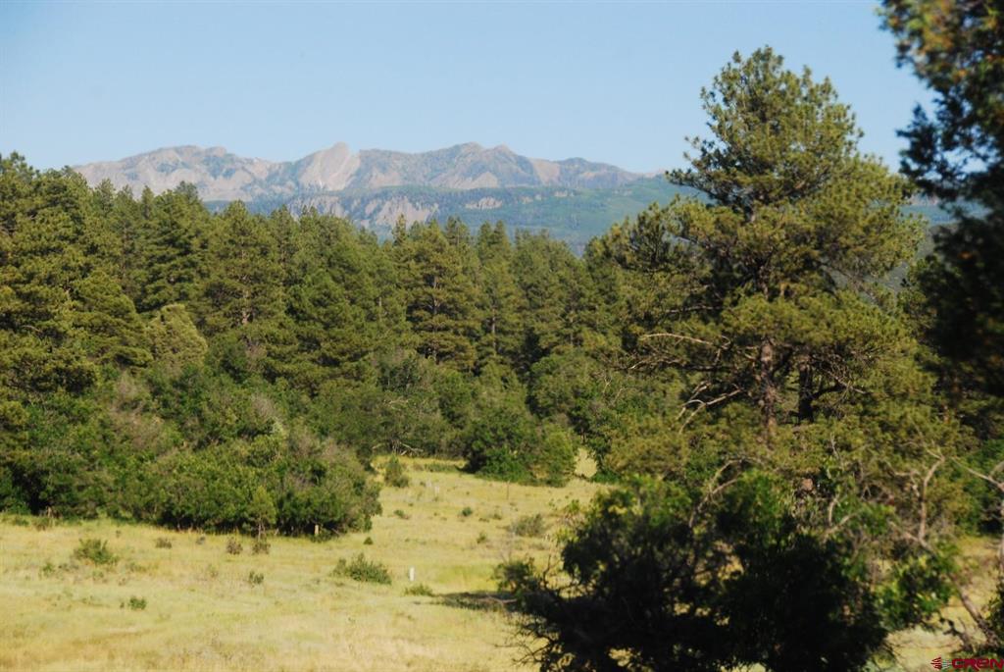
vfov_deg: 11.4
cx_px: 502
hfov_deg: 17.0
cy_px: 336
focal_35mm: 120
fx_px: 3350
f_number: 7.1
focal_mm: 80
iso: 400
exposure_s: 1/800
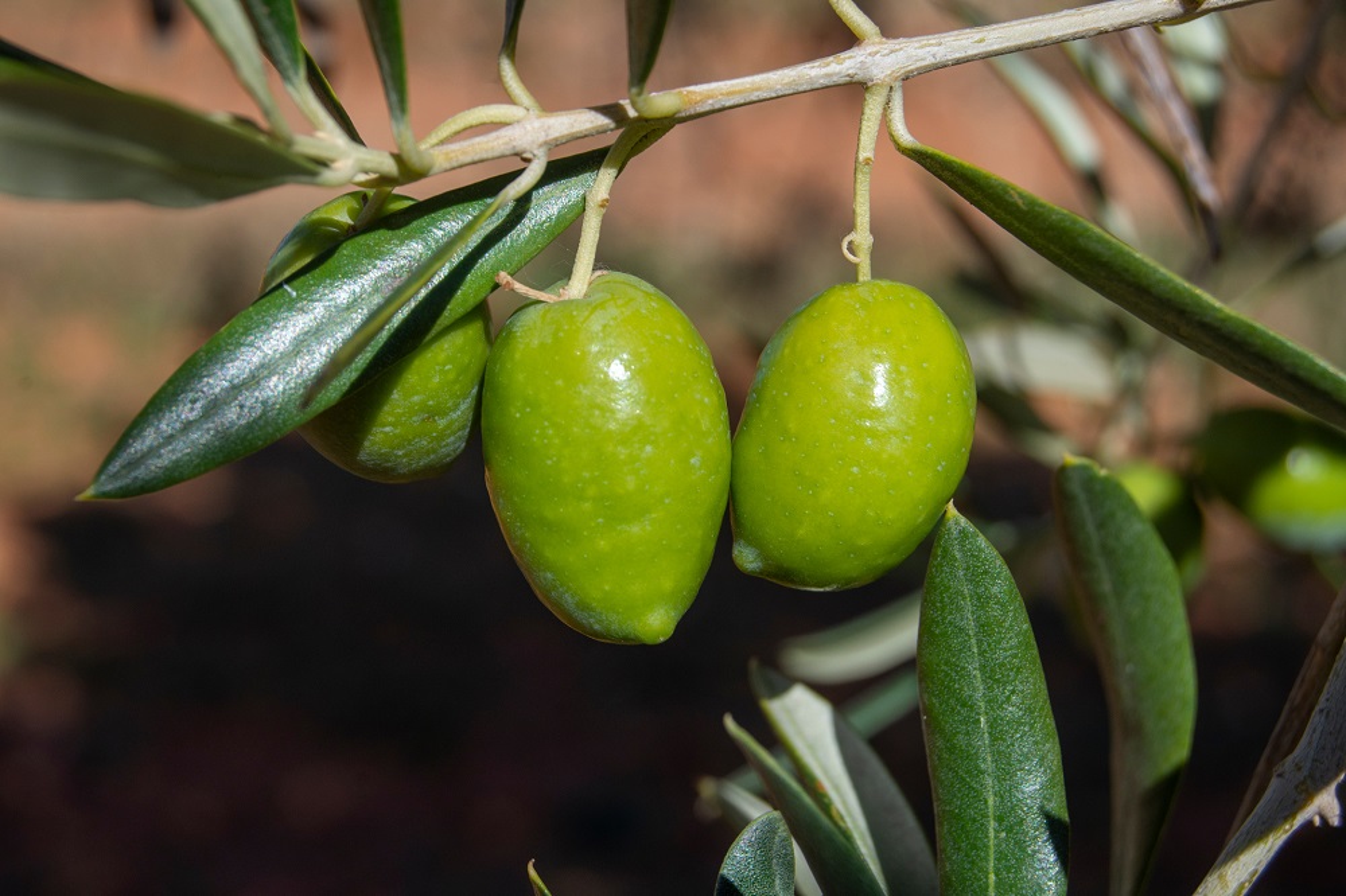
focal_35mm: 82
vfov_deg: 16.5
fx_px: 3083
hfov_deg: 24.6
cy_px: 448
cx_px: 673
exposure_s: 1/640
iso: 125
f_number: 5.6
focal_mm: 55
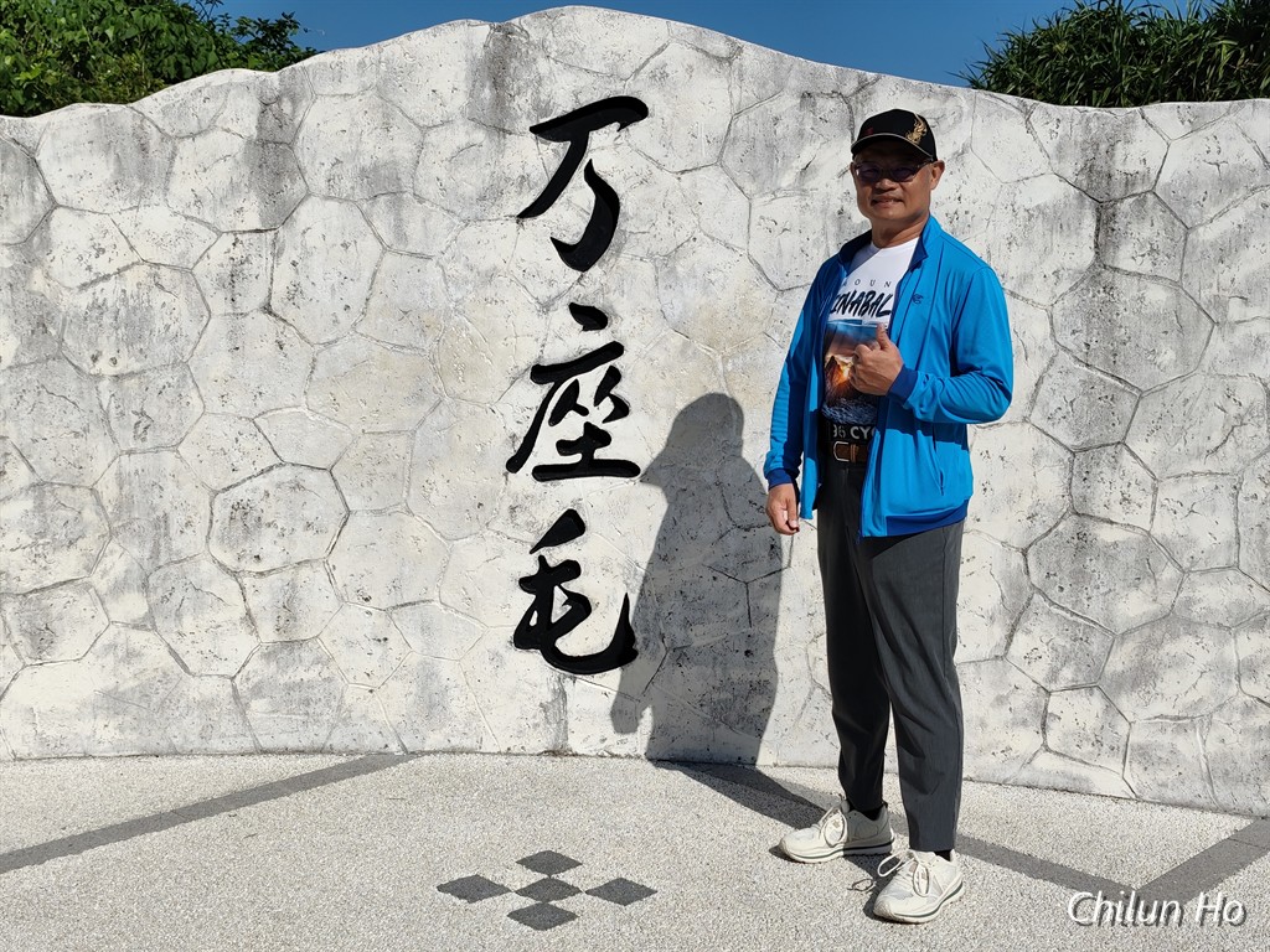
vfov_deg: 31.5
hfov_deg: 41.2
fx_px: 1688
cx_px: 635
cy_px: 476
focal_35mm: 46
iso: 50
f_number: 1.7
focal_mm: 6.07
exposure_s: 1/1442
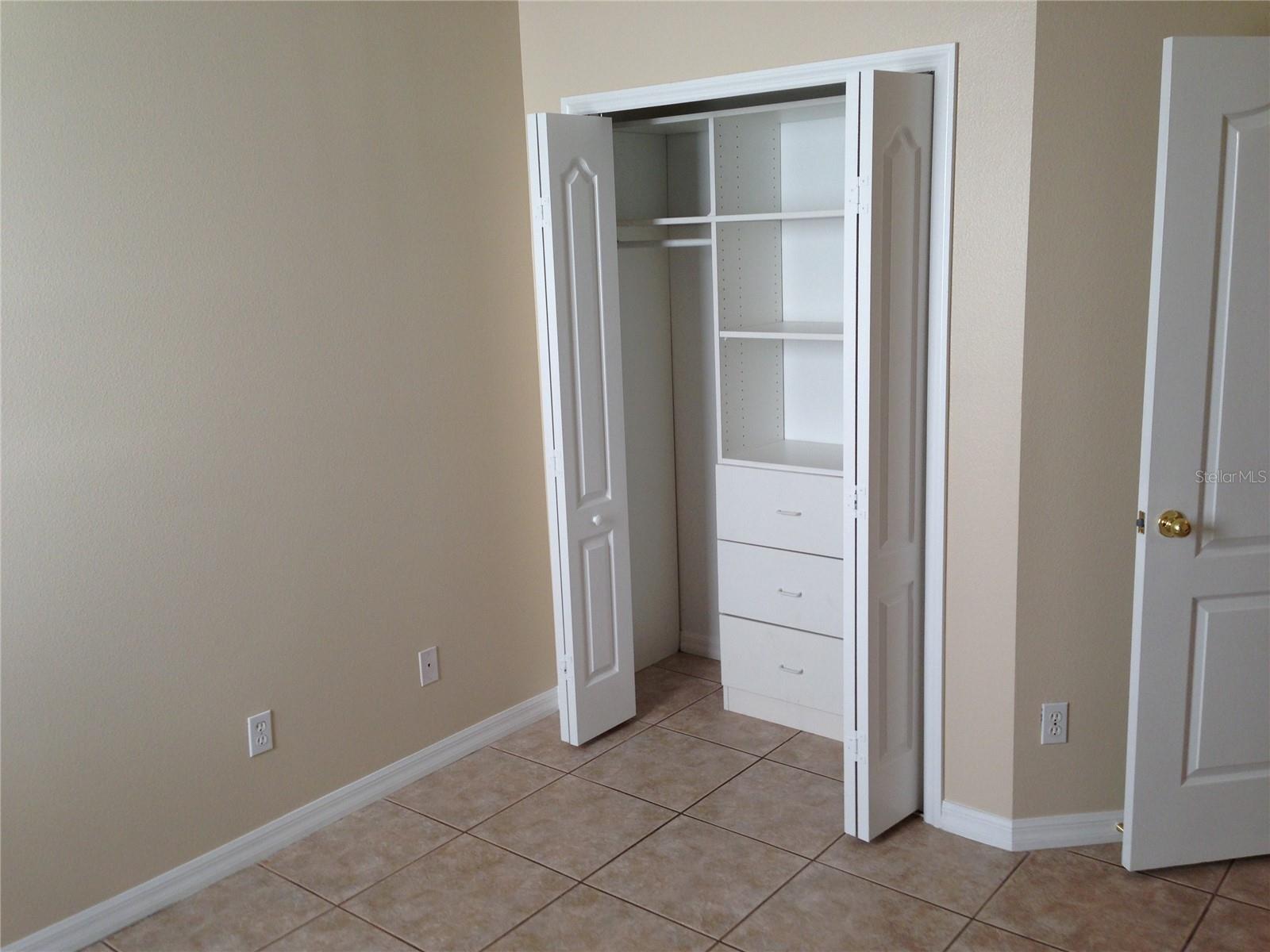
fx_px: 1211
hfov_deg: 55.4
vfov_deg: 42.9
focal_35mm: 33
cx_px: 635
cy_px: 476
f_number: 2.4
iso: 50
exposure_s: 1/60
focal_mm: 4.13
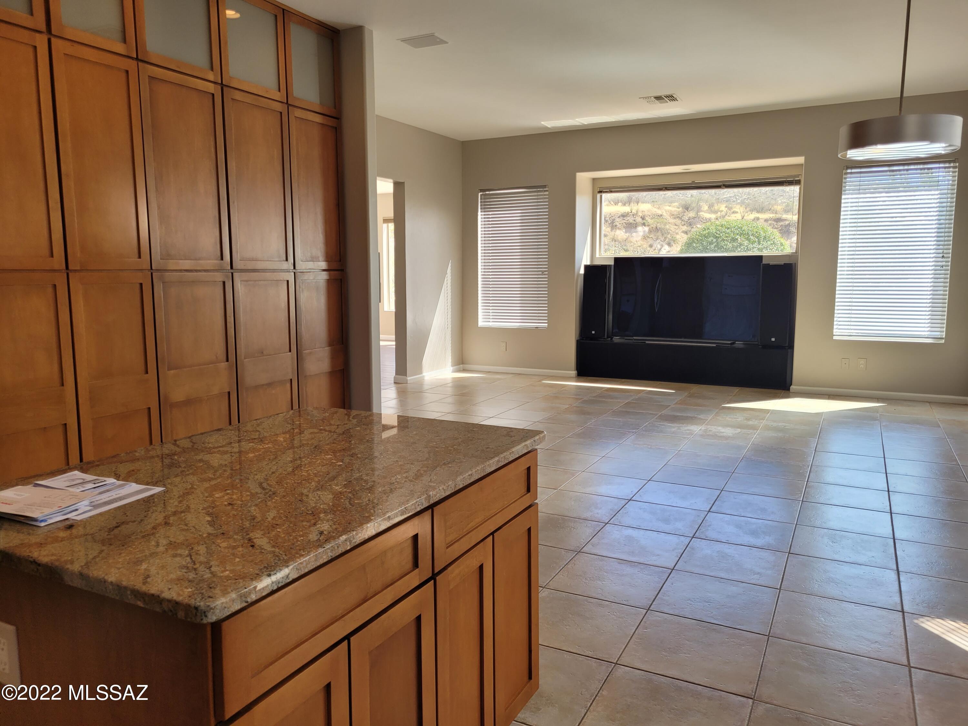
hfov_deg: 67.3
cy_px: 363
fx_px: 727
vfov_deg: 53.1
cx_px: 484
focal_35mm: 26
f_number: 1.8
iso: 50
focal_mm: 5.4
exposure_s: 1/120
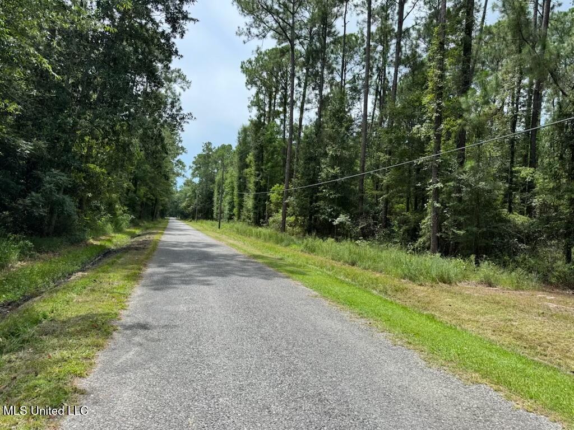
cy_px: 215
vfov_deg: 56.8
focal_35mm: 24
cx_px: 287
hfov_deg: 71.6
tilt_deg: +0.7
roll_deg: -3.9
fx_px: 398
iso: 80
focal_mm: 6.76
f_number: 1.78
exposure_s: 1/2041
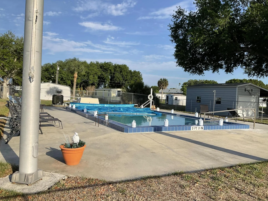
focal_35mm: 30
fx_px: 232
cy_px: 99
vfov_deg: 46.8
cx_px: 137
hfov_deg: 60.0
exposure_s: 1/2427
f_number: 1.8
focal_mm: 3
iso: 16
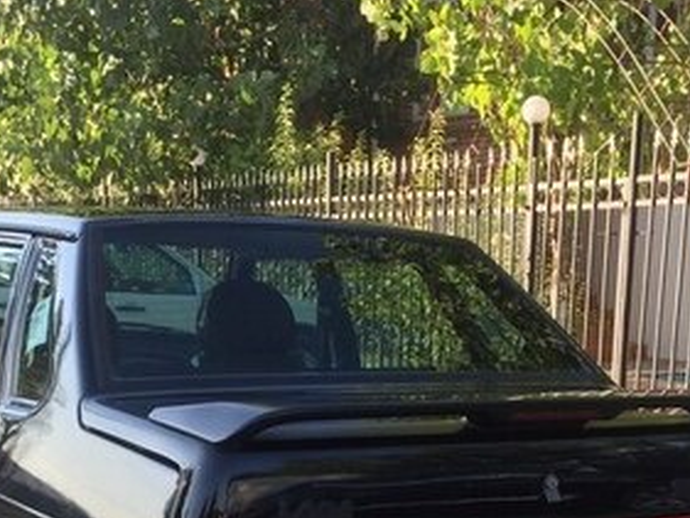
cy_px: 595
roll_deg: -0.9
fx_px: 1356
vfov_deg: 20.4
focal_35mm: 68
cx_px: 307
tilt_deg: -12.1
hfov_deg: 28.5
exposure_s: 1/311
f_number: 2.2
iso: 32
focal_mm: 4.15
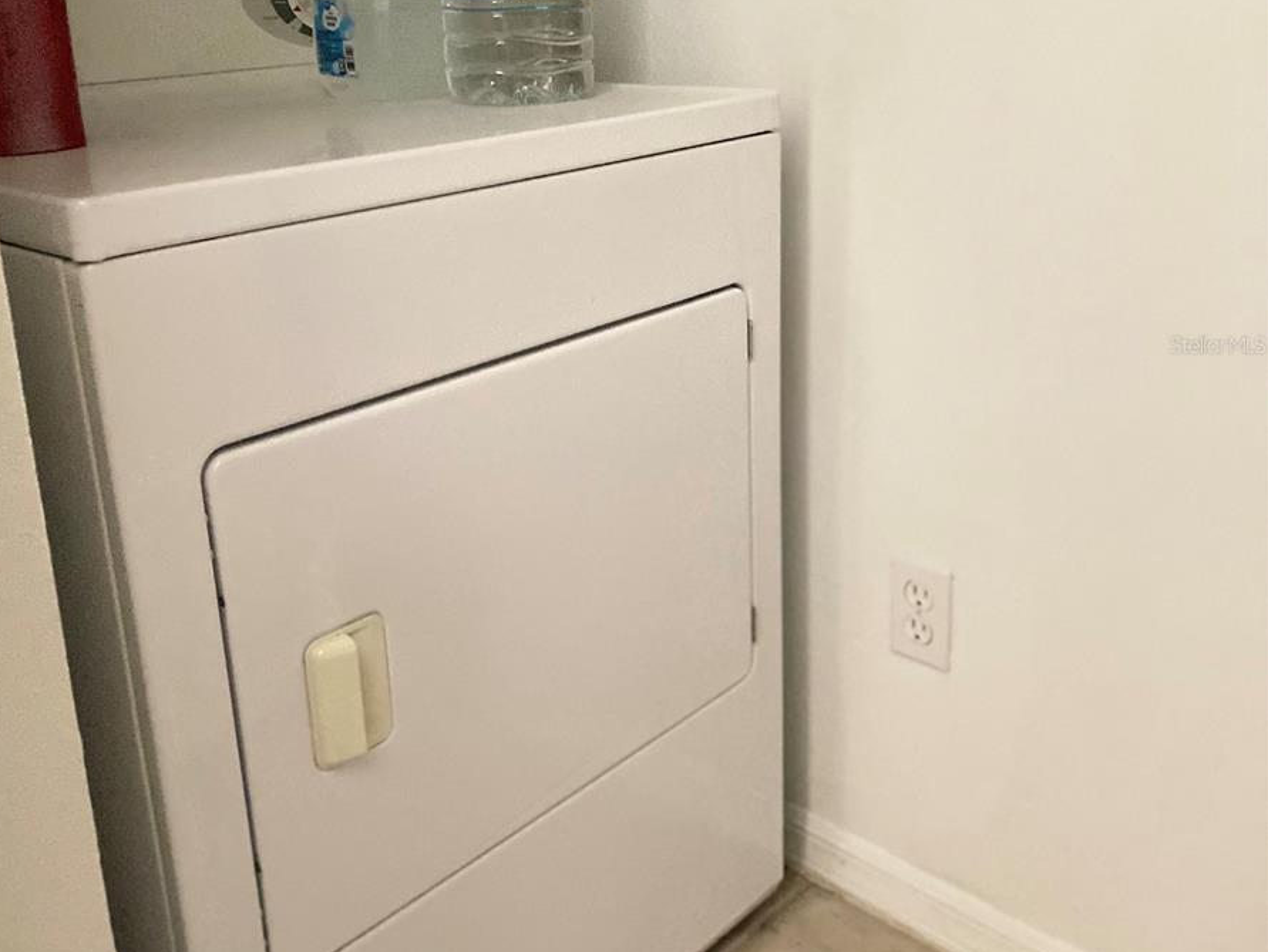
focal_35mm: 35
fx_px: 1283
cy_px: 344
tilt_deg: -14.7
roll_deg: +1.2
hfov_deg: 52.6
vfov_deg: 40.4
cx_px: 630
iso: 1000
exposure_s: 1/28
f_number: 1.8
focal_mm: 4.25
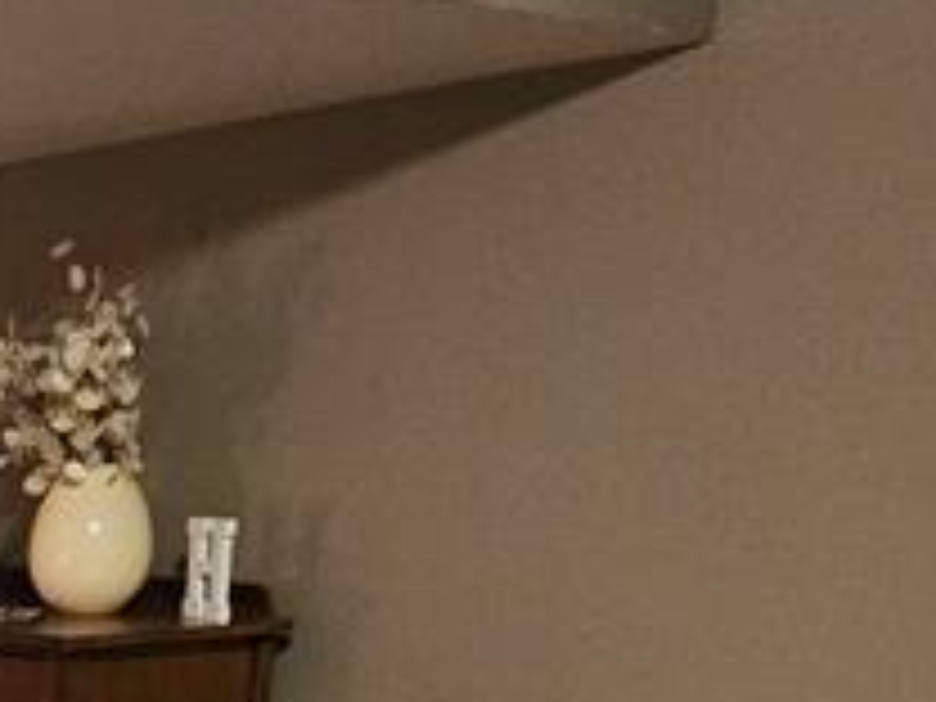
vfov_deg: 20.6
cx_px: -536
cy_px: 950
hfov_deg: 23.2
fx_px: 1731
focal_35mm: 64
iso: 640
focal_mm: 2.2
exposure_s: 1/30
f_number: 2.2
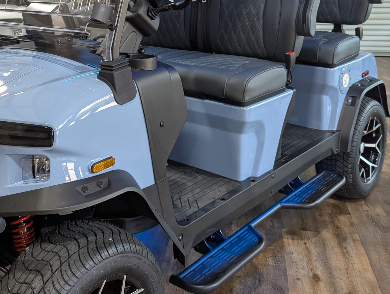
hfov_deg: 42.5
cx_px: 141
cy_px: 55
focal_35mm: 44
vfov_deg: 32.0
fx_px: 497
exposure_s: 1/120
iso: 156
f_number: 1.85
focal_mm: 6.81
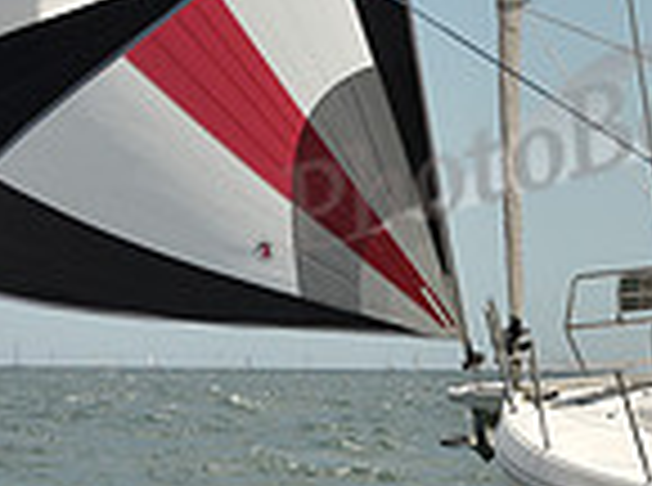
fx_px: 5073
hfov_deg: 7.2
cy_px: 308
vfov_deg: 5.5
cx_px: 1151
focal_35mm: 270
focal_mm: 70
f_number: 13
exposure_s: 1/800
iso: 320
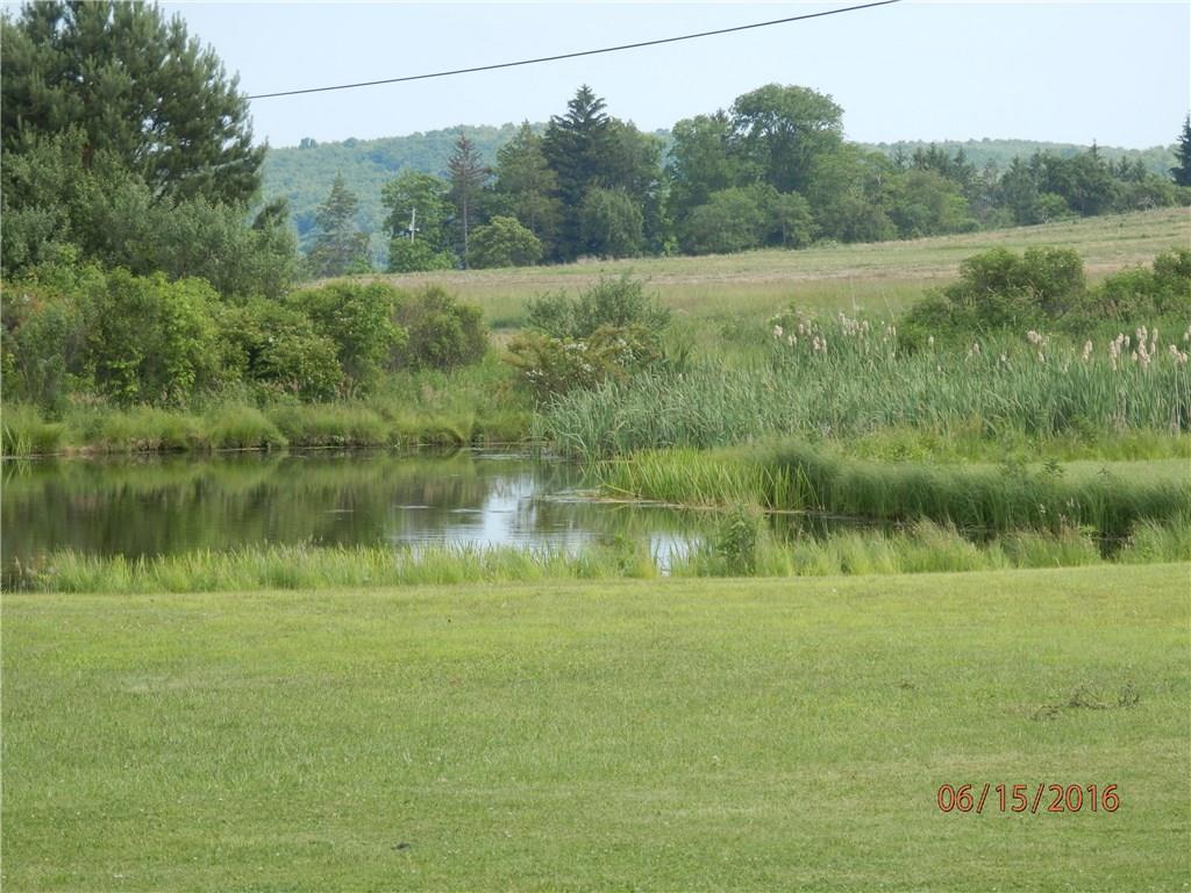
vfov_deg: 10.6
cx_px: 596
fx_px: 4817
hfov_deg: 14.1
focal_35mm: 140
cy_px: 446
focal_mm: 25.1
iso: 80
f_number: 5.4
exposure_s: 1/200
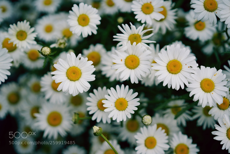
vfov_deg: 24.7
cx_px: 115
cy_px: 77
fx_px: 352
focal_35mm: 55
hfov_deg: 36.2
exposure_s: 1/3200
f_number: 2.5
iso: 100
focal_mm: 55
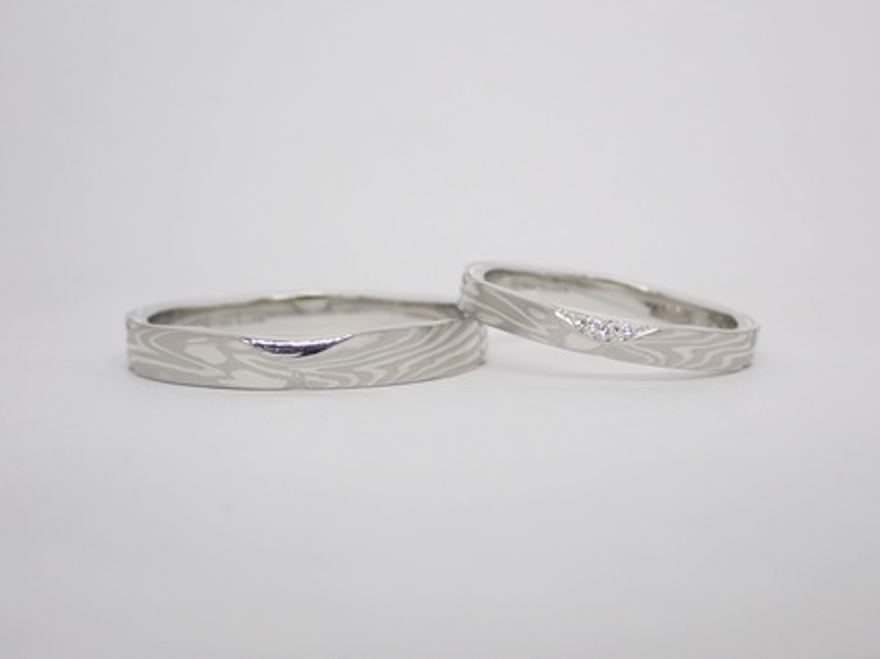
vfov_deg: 19.1
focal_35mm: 77
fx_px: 1956
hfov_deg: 25.3
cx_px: 440
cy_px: 330
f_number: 4.1
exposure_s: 1/125
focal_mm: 13.65
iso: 200
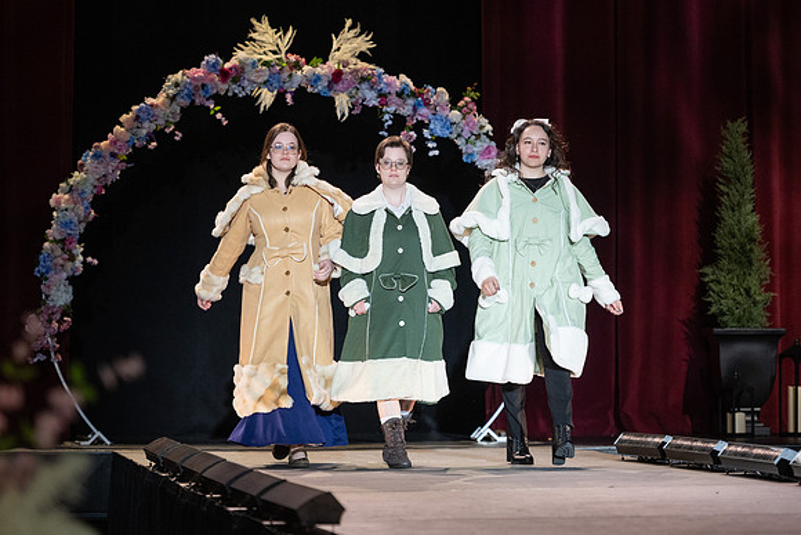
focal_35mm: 170
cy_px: 186
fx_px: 3788
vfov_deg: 8.1
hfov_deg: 12.1
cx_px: 415
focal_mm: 130
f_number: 2.8
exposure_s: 1/1000
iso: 800
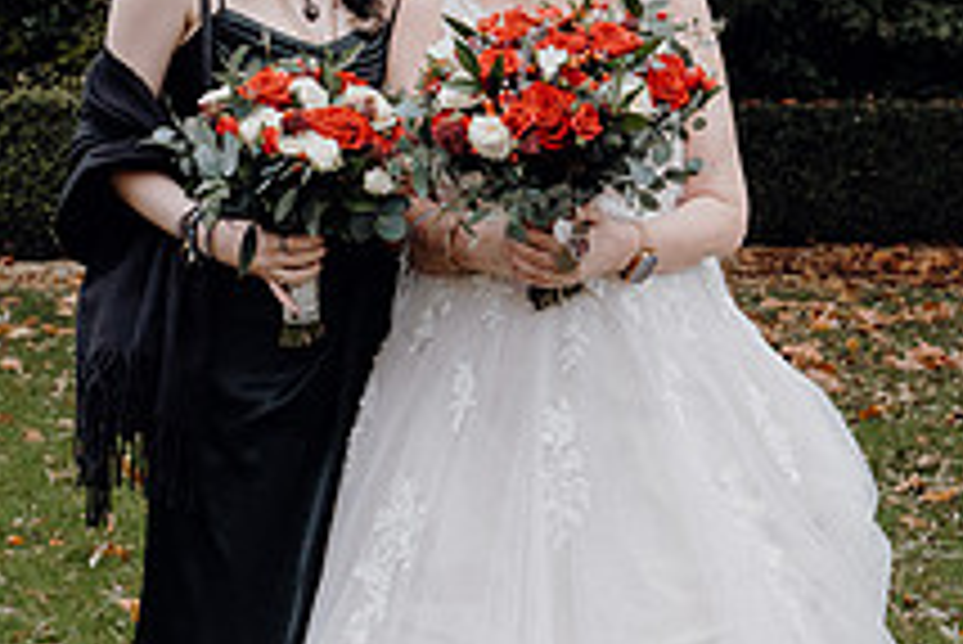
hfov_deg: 21.4
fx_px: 2543
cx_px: 418
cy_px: 340
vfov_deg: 14.4
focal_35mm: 95
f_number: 5
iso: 3200
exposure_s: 1/250
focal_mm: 35
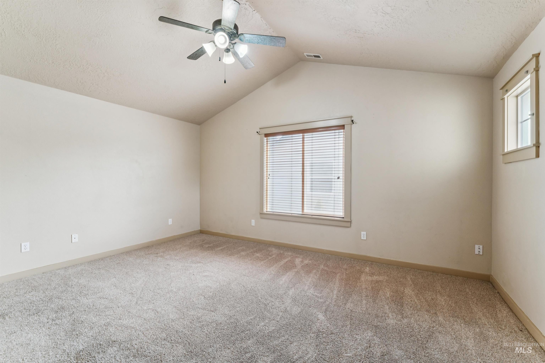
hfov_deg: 98.5
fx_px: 235
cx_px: 272
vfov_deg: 75.5
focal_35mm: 16
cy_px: 182
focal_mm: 15.5
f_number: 13
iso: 400
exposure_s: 1/15
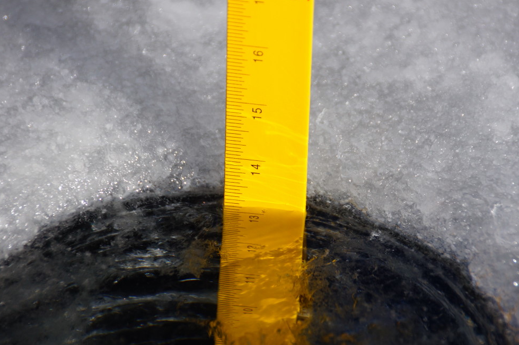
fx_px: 4453
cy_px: 183
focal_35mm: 309
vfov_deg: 4.4
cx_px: 291
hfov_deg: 6.7
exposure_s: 1/320
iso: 200
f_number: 6.3
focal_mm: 180
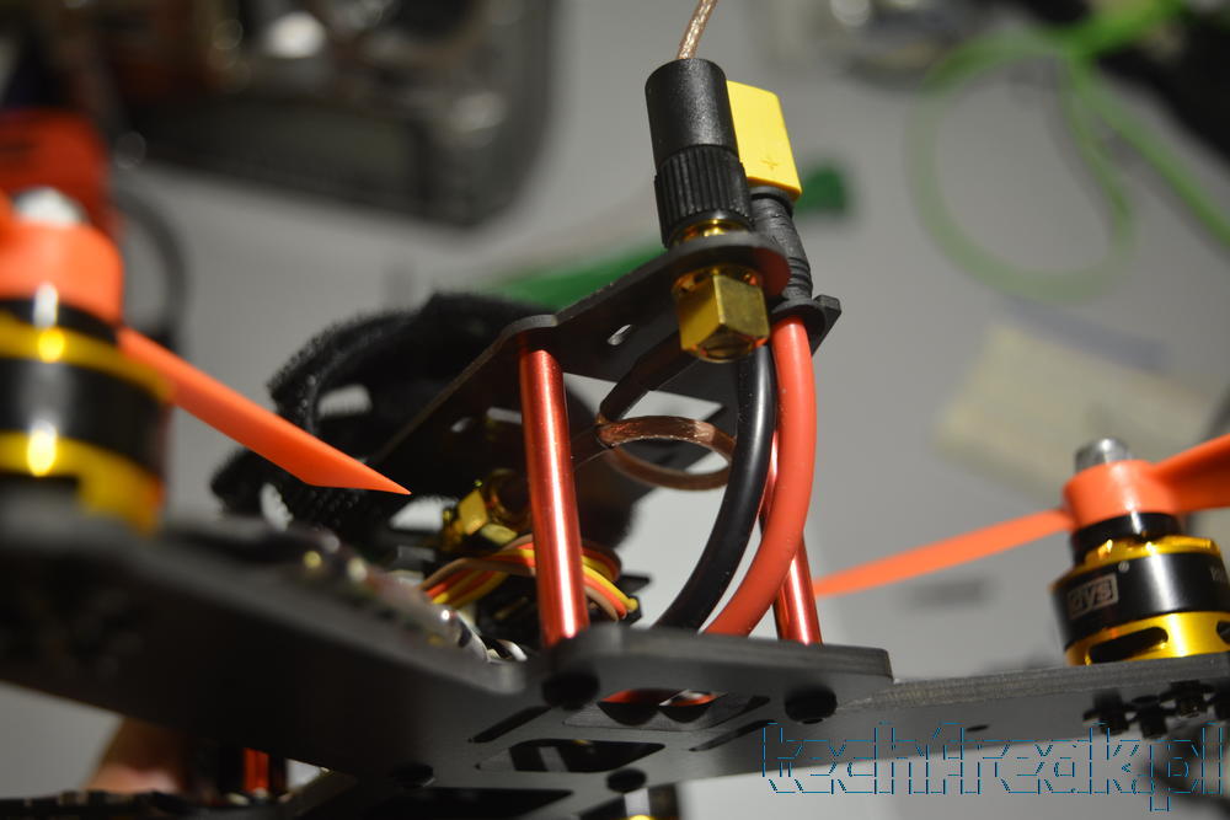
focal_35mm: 45
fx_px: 1538
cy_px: 410
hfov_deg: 43.6
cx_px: 615
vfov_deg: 29.9
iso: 400
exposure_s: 1/80
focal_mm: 30
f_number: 4.2
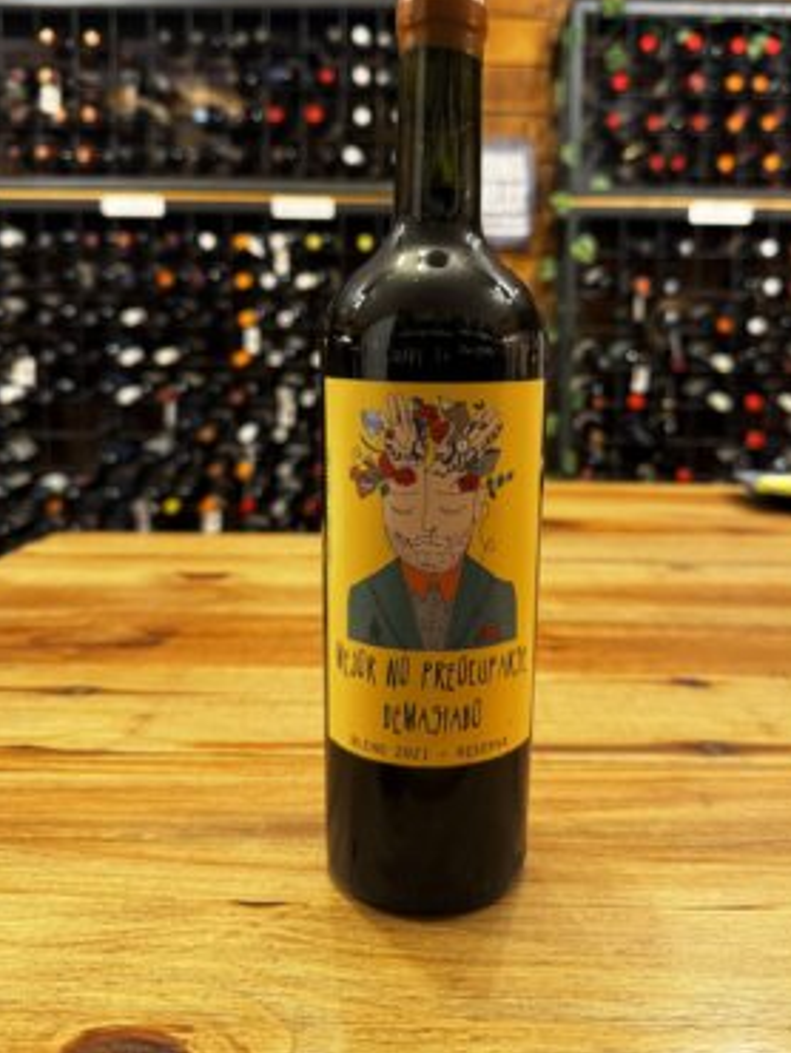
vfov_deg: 63.0
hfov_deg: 49.7
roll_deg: -0.7
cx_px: 427
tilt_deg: -5.3
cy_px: 441
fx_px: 852
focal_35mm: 28
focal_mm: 6.76
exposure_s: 1/50
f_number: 1.78
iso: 250
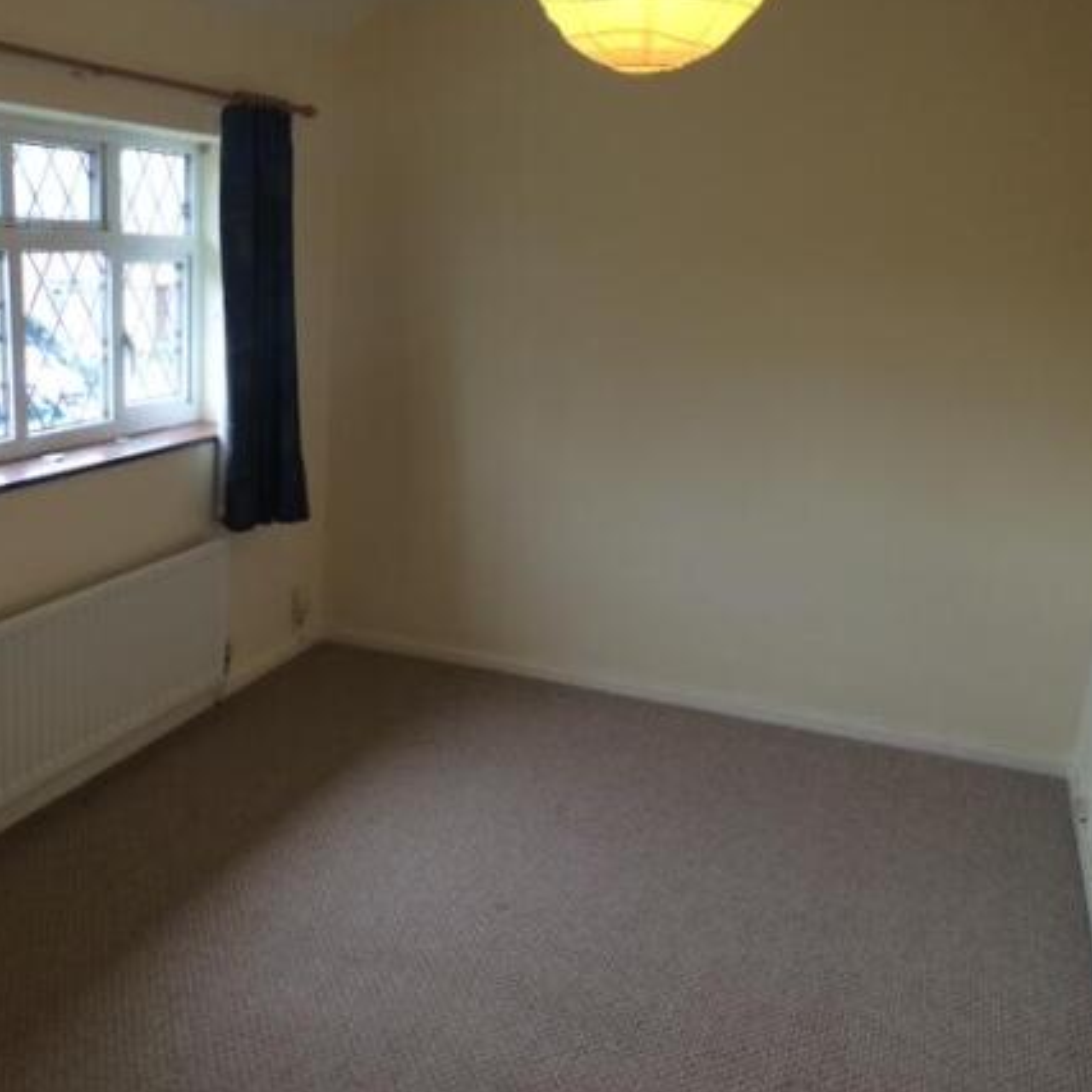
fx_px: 1249
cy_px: 549
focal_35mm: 35
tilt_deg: -14.2
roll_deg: -0.8
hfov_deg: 46.5
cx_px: 362
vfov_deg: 47.2
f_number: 2.2
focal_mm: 4.15
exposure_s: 1/33
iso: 100
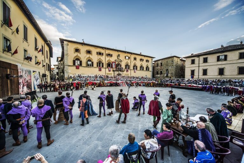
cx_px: 122
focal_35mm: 12
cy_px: 82
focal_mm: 12
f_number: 6.3
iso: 400
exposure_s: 1/160
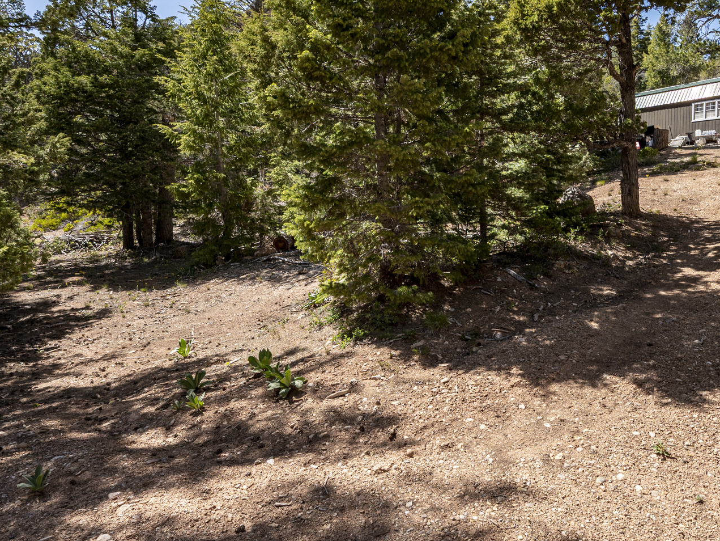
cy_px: 202
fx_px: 499
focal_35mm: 24
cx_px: 452
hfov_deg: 70.4
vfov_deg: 56.2
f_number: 8
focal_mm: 15.5
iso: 320
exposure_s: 1/640
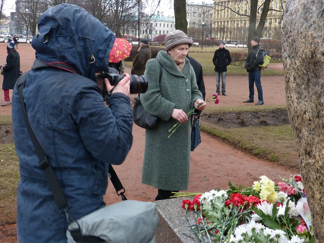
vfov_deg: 46.8
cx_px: 162
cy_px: 122
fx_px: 281
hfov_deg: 60.0
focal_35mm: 30
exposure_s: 1/60
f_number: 2.9
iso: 100
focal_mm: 5.3
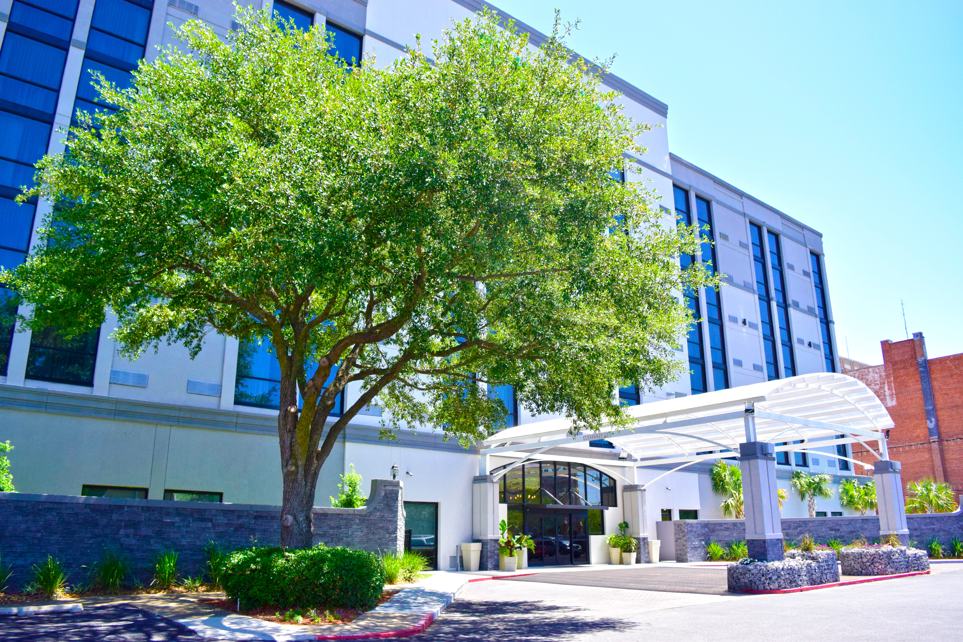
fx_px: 722
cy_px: 321
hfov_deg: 67.4
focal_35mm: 27
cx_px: 482
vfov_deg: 47.9
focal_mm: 18
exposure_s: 1/2000
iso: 800
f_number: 5
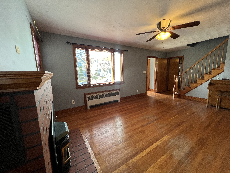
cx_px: 115
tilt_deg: -10.5
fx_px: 86
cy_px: 86
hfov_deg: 106.2
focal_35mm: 13
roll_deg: +1.7
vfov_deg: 89.9
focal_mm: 1.57
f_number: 1.8
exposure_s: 1/120
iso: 160
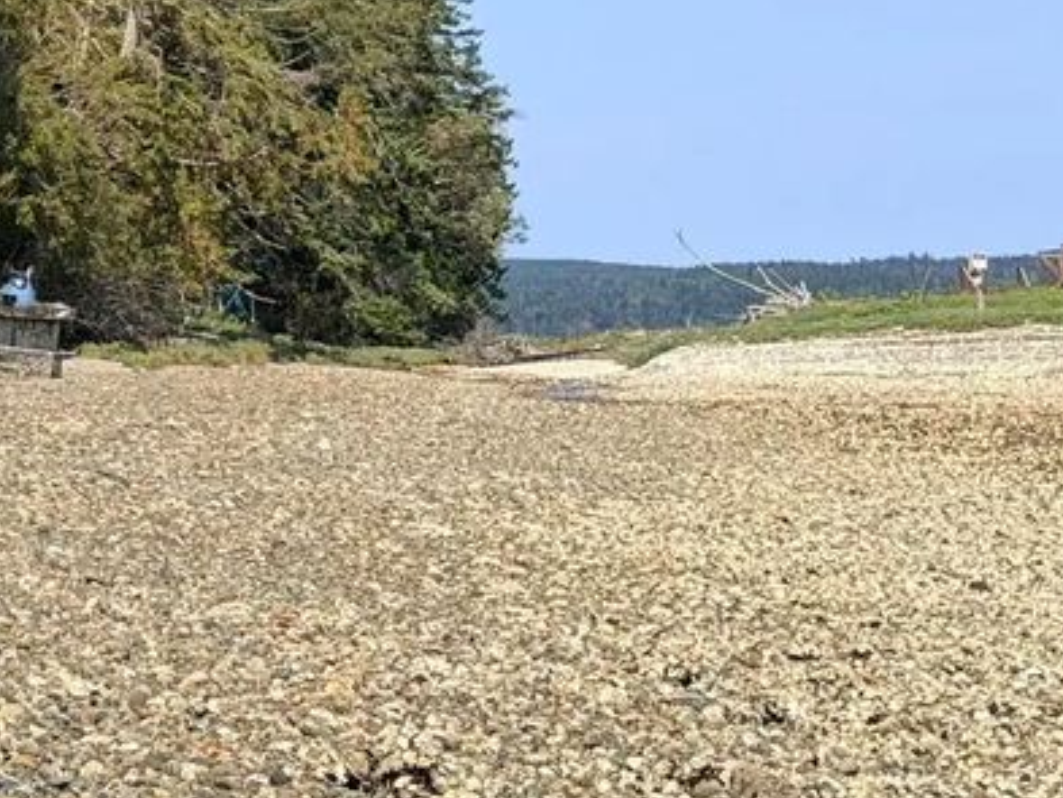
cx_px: -195
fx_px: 3840
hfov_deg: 15.2
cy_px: 30
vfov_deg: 11.8
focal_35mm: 125
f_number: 1.78
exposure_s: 1/3704
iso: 64
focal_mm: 6.76
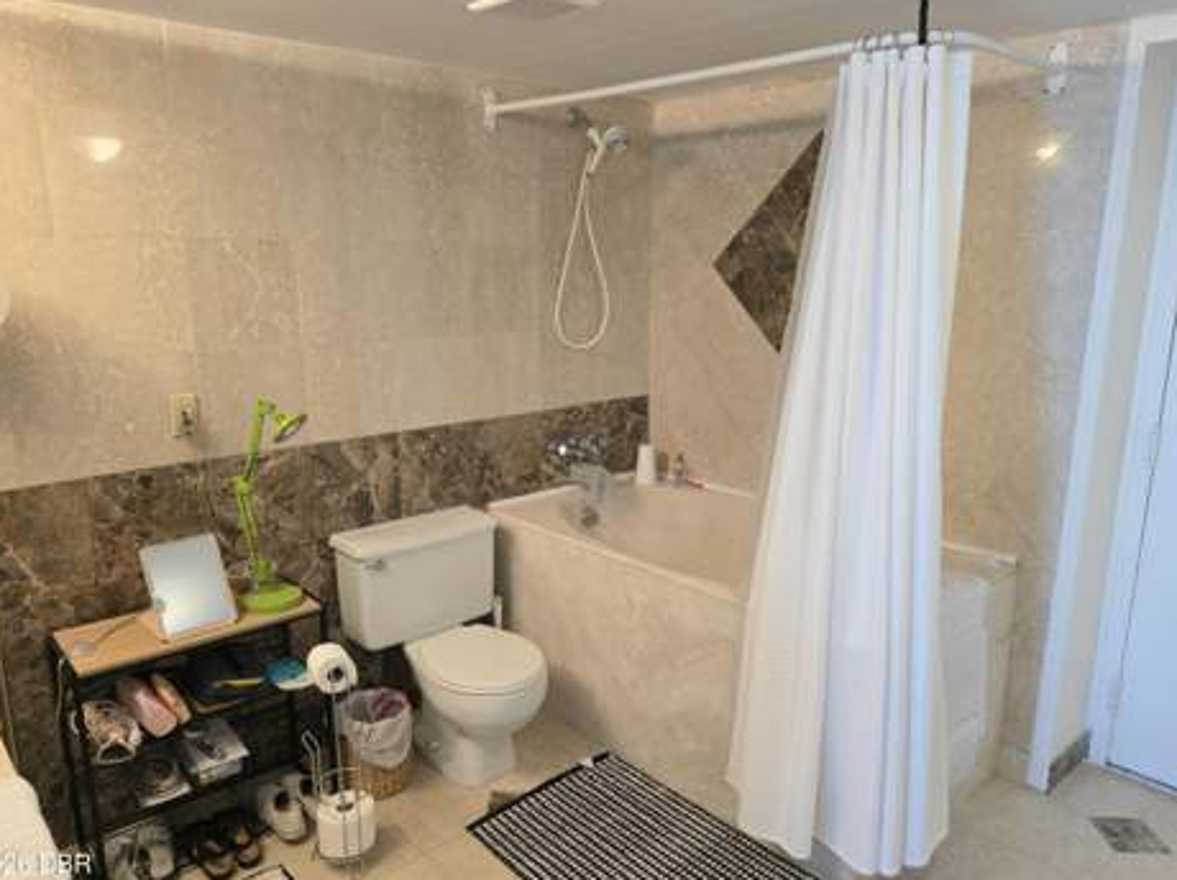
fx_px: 815
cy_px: 444
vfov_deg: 56.7
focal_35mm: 24
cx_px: 565
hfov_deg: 71.6
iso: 250
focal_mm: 6.5
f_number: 1.4
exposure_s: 1/120
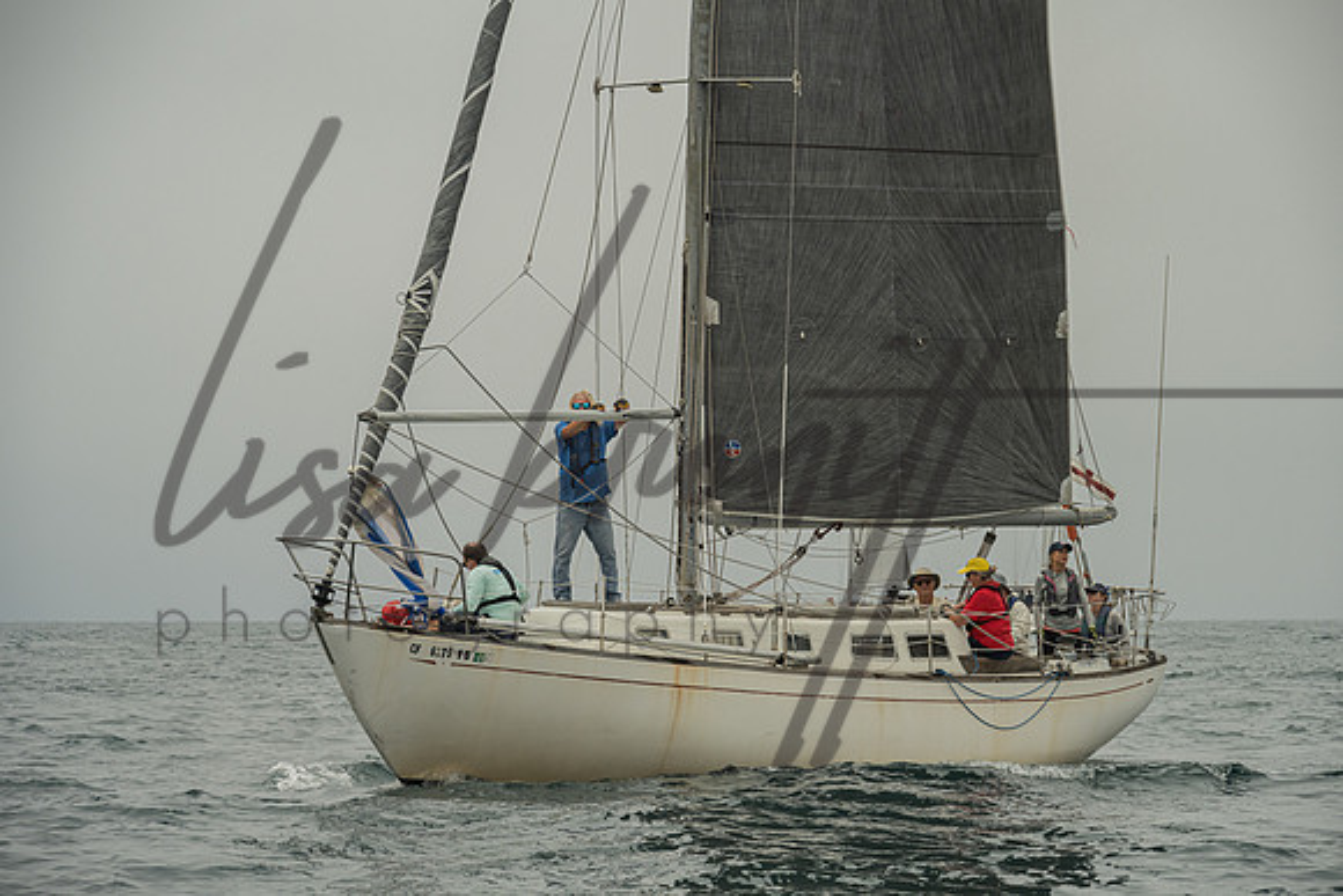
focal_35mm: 127
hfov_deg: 16.2
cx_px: 699
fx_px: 4728
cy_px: 466
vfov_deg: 10.8
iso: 400
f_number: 6.3
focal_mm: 120
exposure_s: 1/2000
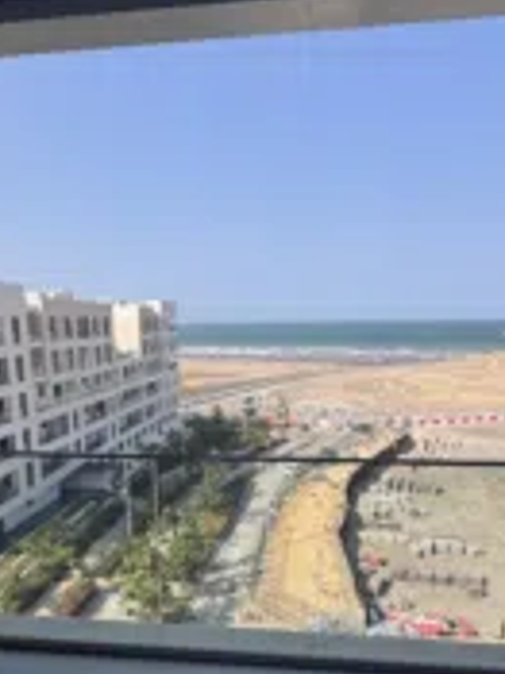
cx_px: 227
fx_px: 623
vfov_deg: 54.8
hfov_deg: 44.1
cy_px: 485
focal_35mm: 32
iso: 50
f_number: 2.2
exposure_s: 1/3390
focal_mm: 2.22
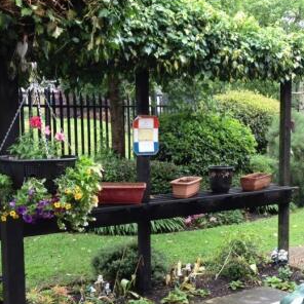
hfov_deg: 28.0
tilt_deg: -4.8
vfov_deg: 28.1
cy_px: 176
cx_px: 200
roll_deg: -0.7
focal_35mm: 61
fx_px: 606
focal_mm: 4.28
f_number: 2.4
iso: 50
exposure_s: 1/60
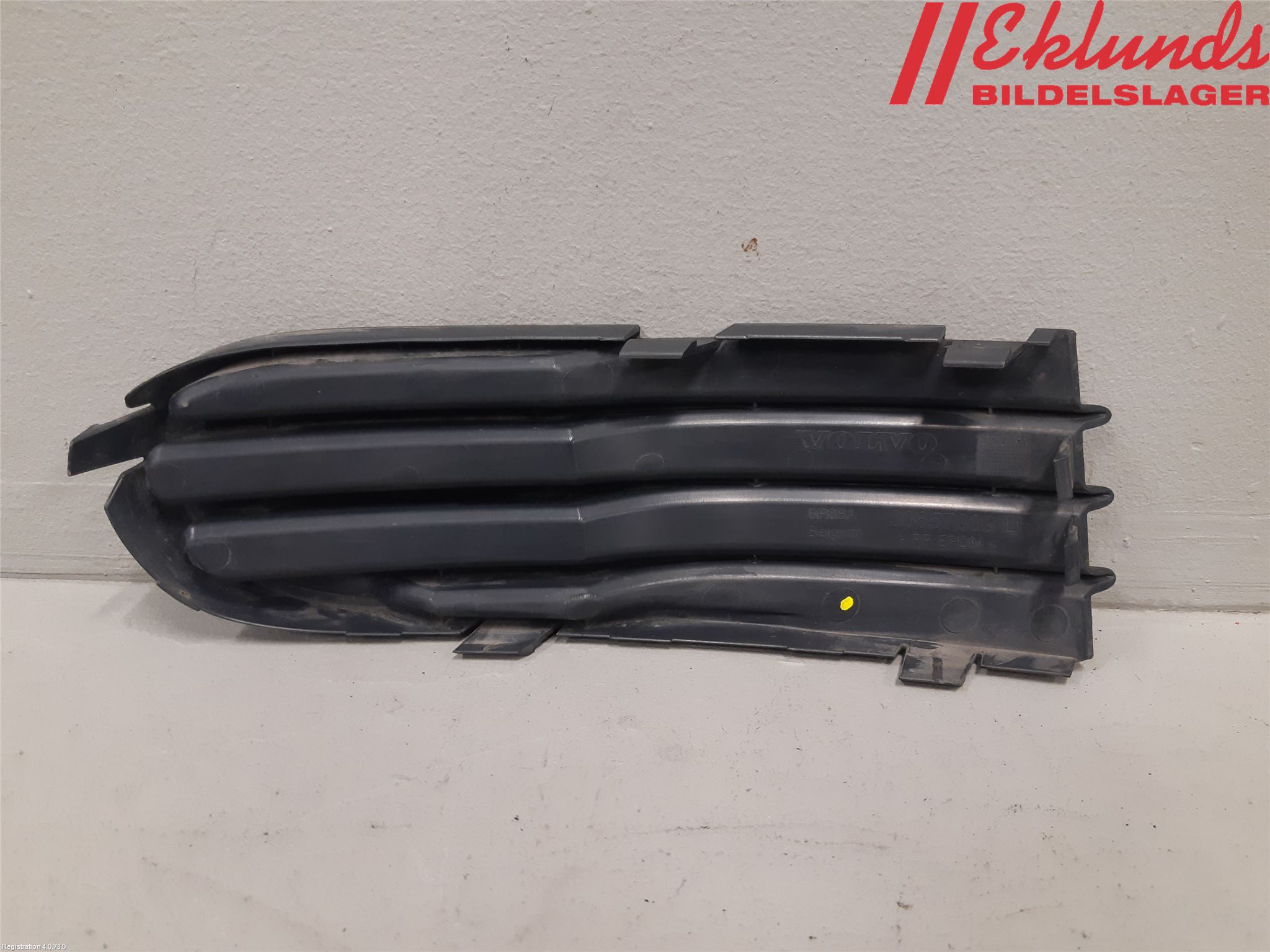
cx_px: 635
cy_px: 476
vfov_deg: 53.1
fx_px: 954
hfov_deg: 67.3
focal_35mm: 26
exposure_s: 1/50
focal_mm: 3.93
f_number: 1.7
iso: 160
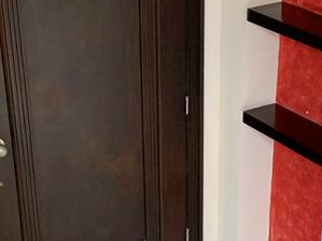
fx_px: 828
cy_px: 165
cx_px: 156
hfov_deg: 22.0
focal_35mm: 89
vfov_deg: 16.5
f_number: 1.8
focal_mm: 4.25
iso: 100
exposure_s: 1/99
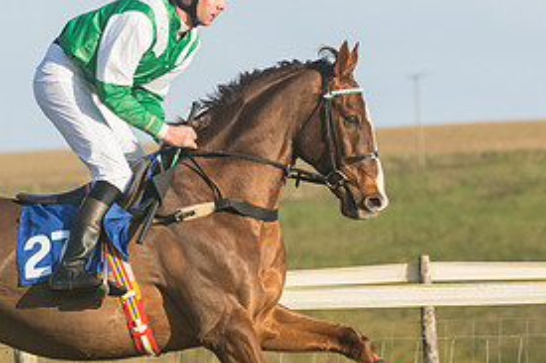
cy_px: 220
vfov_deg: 2.7
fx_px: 7685
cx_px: 129
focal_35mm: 507
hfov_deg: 4.1
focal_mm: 160
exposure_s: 1/5000
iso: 400
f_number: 5
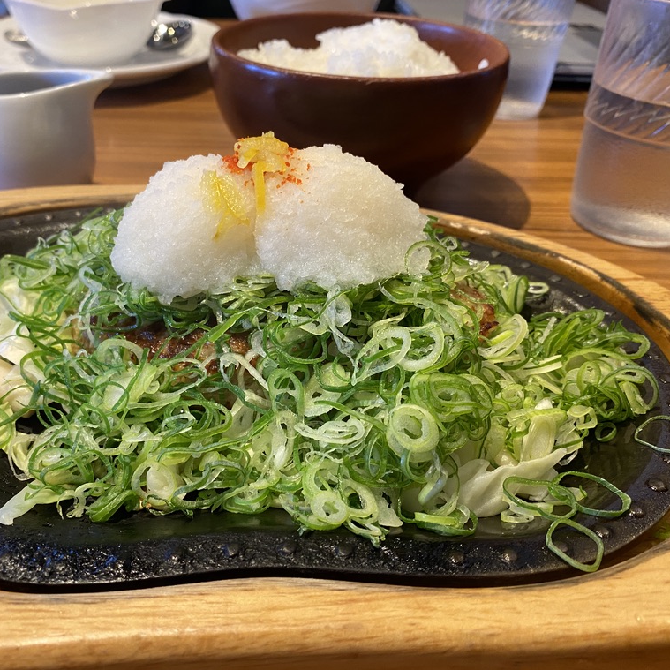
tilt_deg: -33.1
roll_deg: -2.8
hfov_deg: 52.3
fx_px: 679
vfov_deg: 52.5
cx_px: 277
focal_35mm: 31
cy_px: 332
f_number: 1.8
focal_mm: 4.25
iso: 160
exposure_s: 1/50
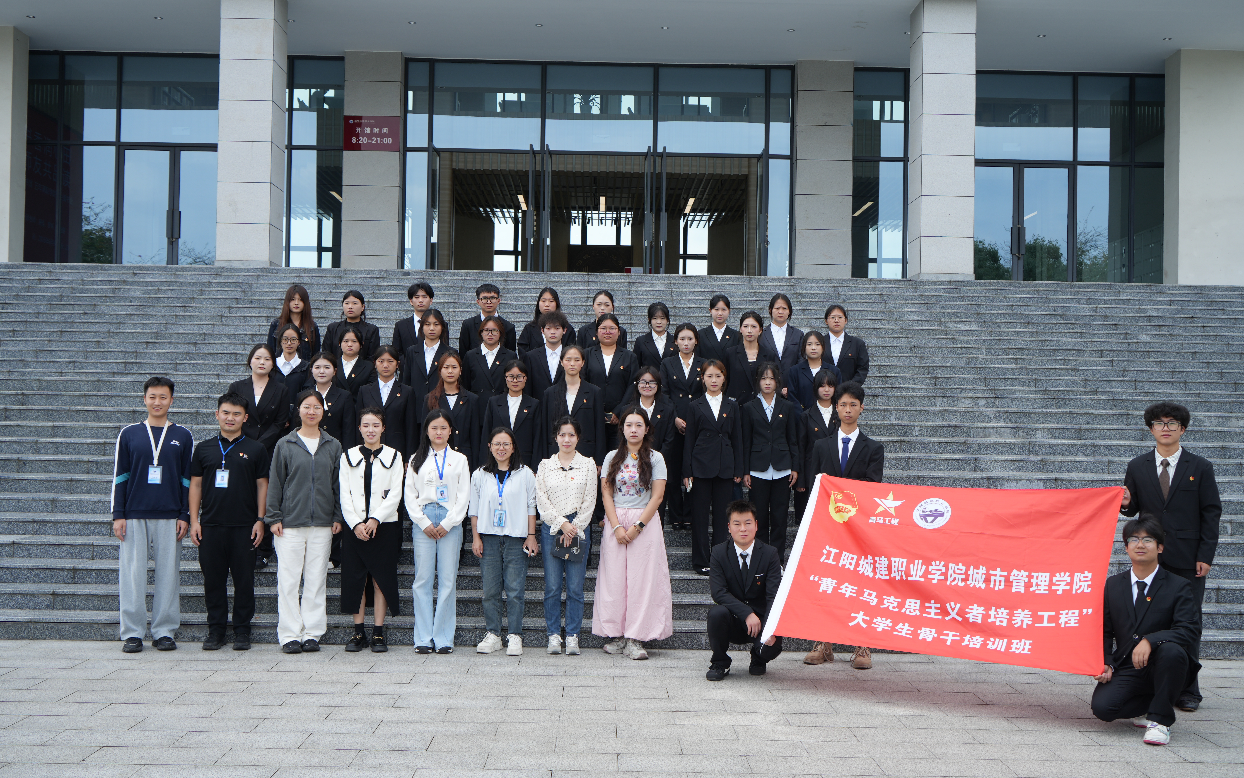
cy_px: 401
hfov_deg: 52.7
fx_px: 1254
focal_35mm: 37
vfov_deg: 34.4
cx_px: 621
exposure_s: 1/250
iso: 100
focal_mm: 36
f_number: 5.6
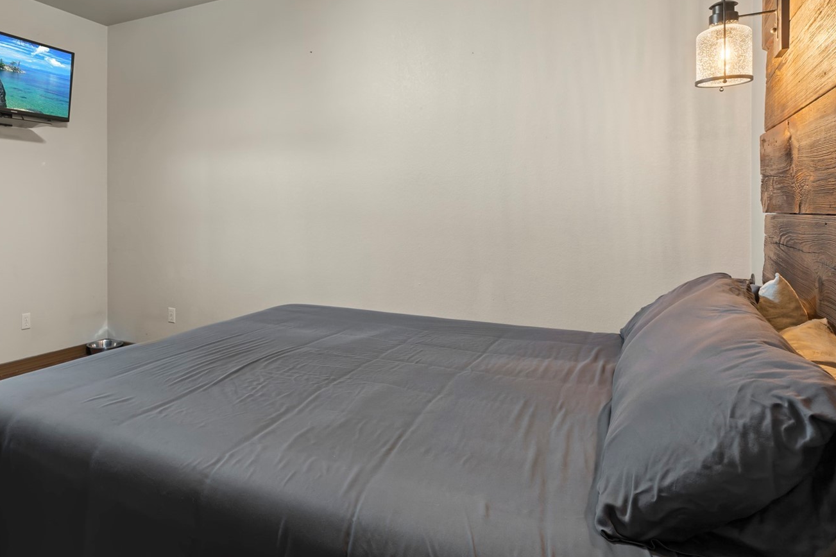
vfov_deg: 50.8
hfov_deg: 70.0
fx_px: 580
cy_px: 210
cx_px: 296
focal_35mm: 25
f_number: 8
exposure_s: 2
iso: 160
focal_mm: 16
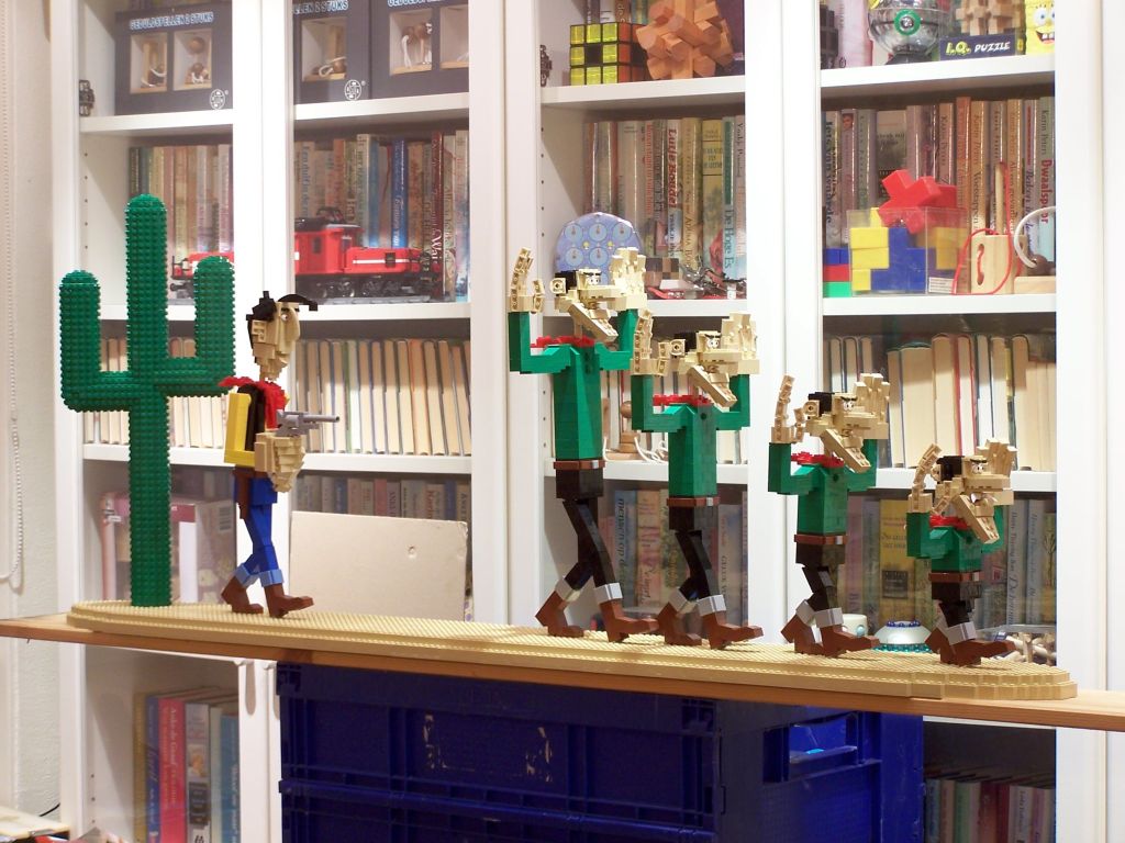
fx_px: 3055
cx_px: 562
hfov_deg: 20.9
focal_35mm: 94
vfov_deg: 15.7
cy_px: 422
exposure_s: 1/2
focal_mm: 15.6
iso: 80
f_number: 3.2
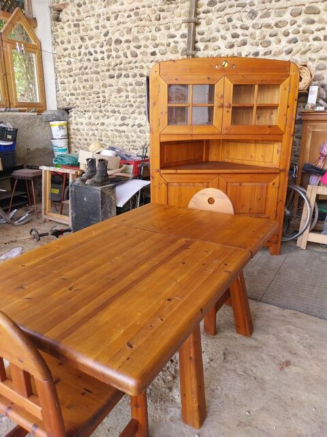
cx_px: 164
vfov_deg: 67.3
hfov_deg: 53.1
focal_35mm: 26
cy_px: 218
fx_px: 327
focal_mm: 4
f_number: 1.8
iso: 40
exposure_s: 1/50
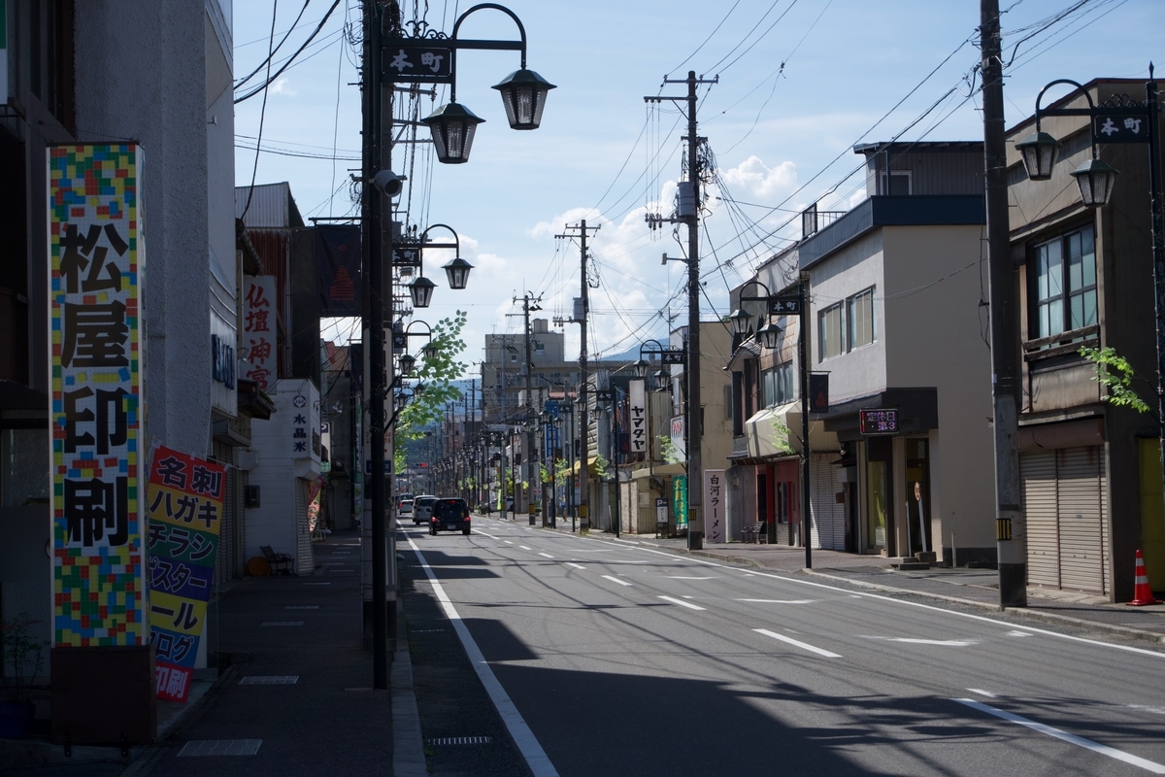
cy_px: 388
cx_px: 582
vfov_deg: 18.2
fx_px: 2427
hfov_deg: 27.0
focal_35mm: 75
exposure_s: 1/1250
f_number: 7.1
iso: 200
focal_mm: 50
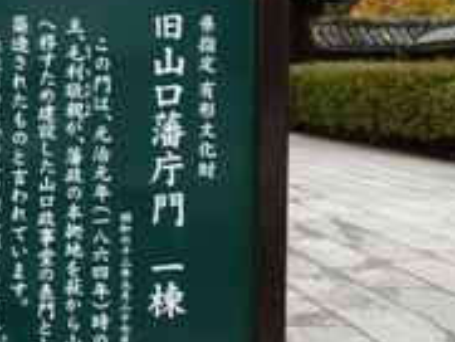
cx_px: -93
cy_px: 138
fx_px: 1173
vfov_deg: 16.6
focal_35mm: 89
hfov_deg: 20.5
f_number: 6.3
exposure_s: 1/160
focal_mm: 25
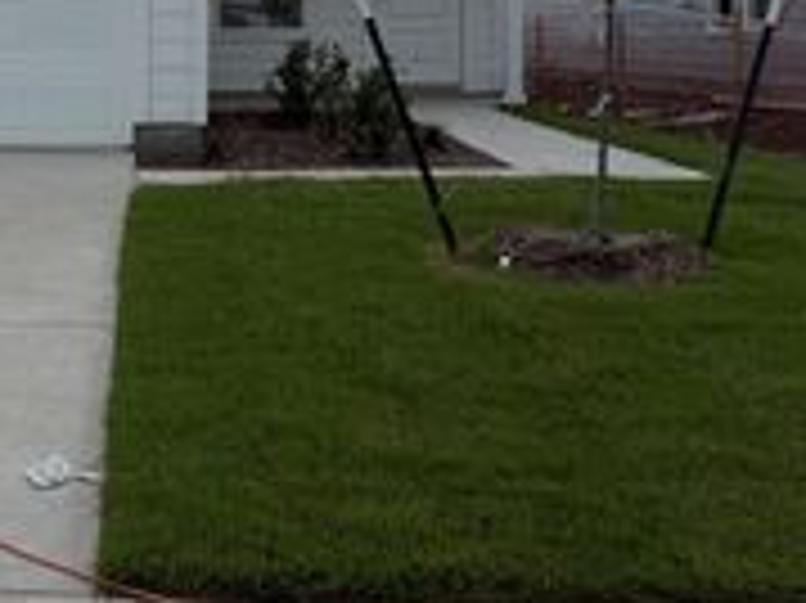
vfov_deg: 21.4
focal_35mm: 67
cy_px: 65
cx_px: 36
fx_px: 1559
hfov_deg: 27.6
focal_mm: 6.76
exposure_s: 1/2801
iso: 80
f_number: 1.78
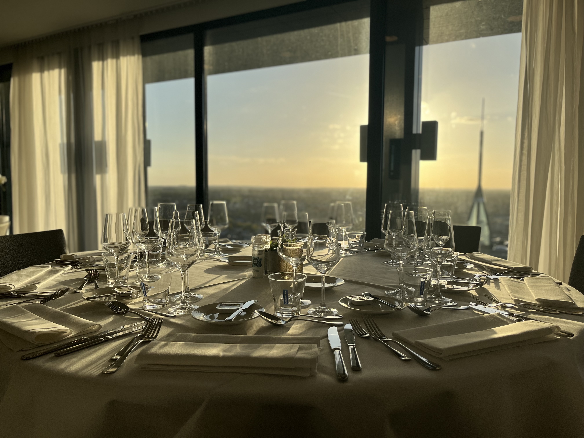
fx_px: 439
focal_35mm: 26
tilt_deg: -5.5
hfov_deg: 67.3
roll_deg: +0.1
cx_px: 292
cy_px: 219
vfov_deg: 53.1
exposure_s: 1/4651
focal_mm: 5.1
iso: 50
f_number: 1.6
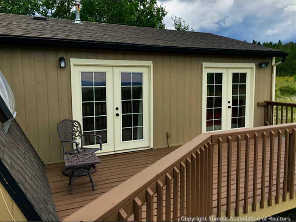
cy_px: 111
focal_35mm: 29
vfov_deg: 48.2
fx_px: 248
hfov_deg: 61.7
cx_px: 148
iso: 32
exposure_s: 1/3968
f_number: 2.2
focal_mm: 4.15
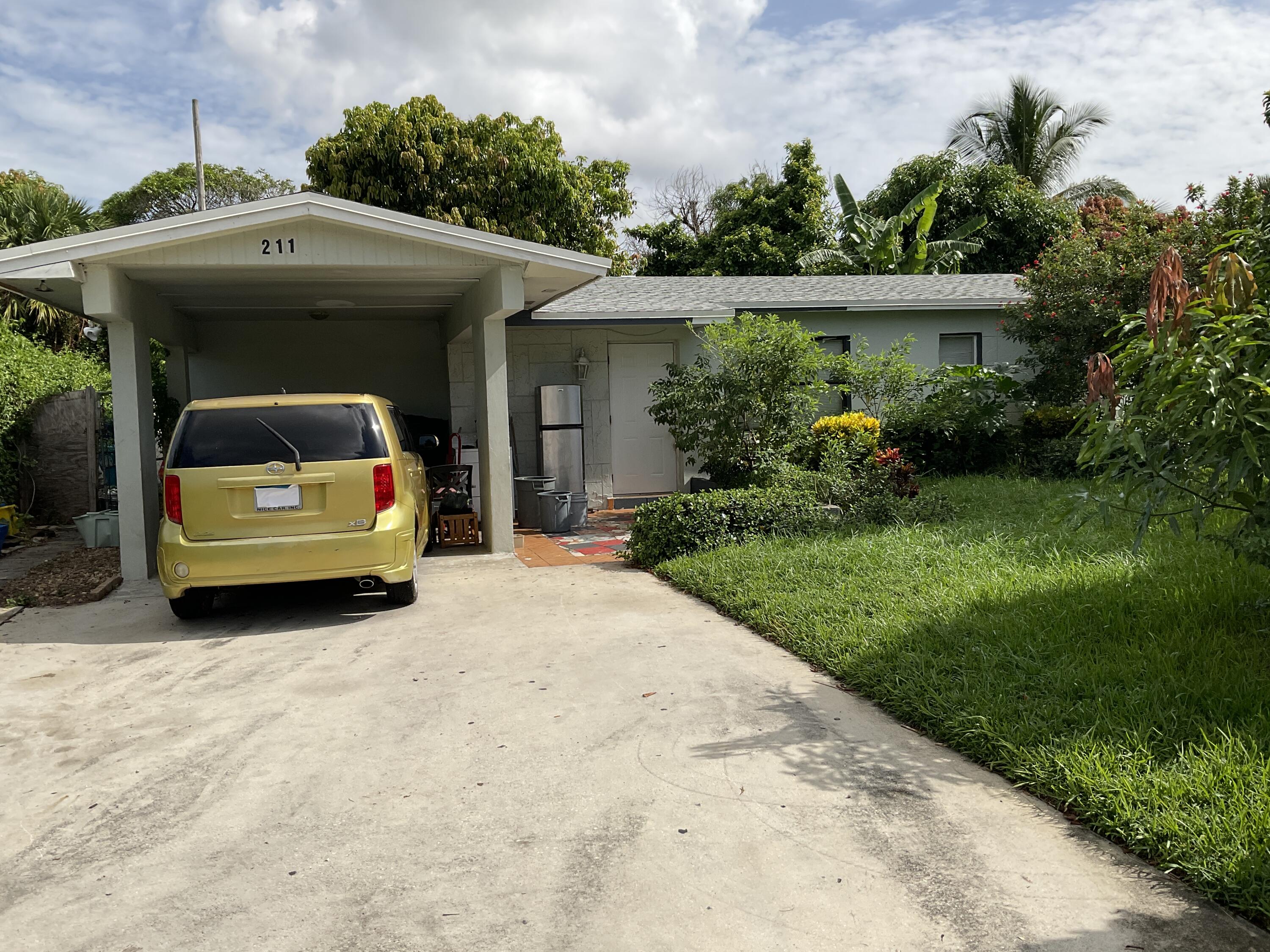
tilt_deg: -4.8
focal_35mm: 29
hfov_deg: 61.7
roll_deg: +2.1
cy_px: 476
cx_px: 635
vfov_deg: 48.2
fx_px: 1064
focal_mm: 3
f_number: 1.8
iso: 16
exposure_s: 1/2959
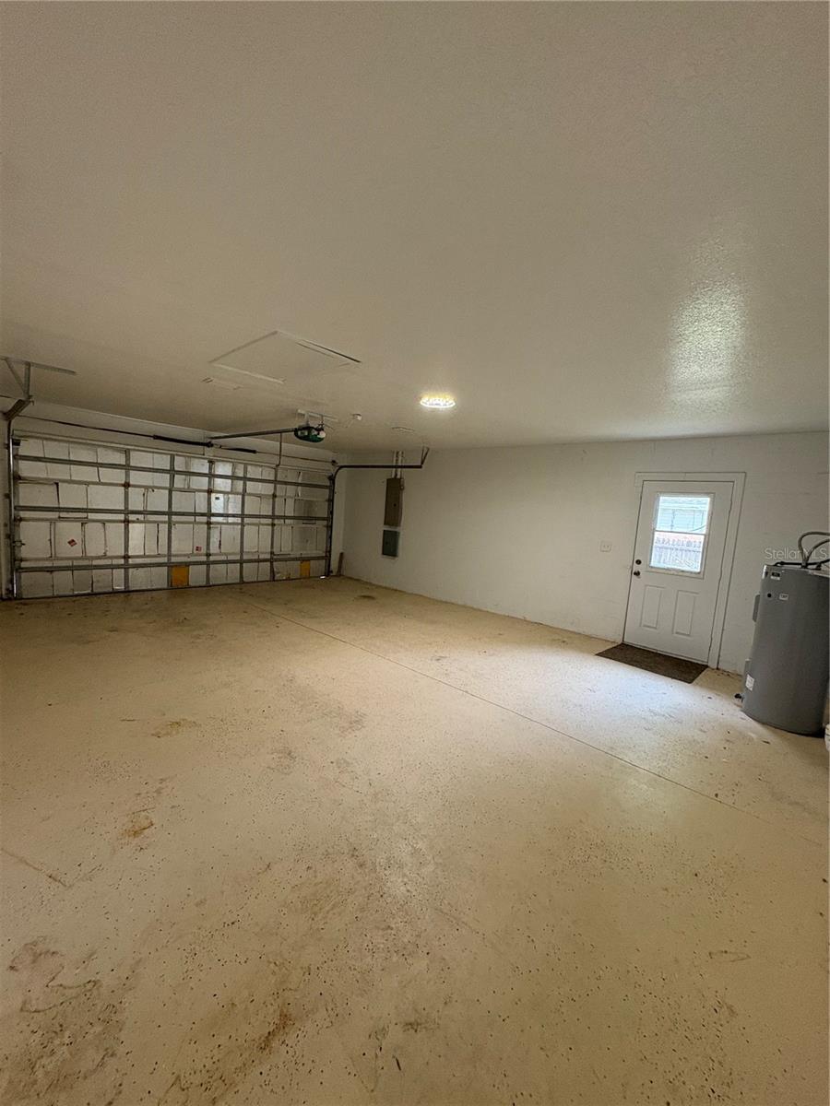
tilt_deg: -5.2
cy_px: 553
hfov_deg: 85.7
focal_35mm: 14
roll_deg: -4.8
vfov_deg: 102.1
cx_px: 415
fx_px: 448
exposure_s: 1/60
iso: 250
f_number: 2.2
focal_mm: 2.22
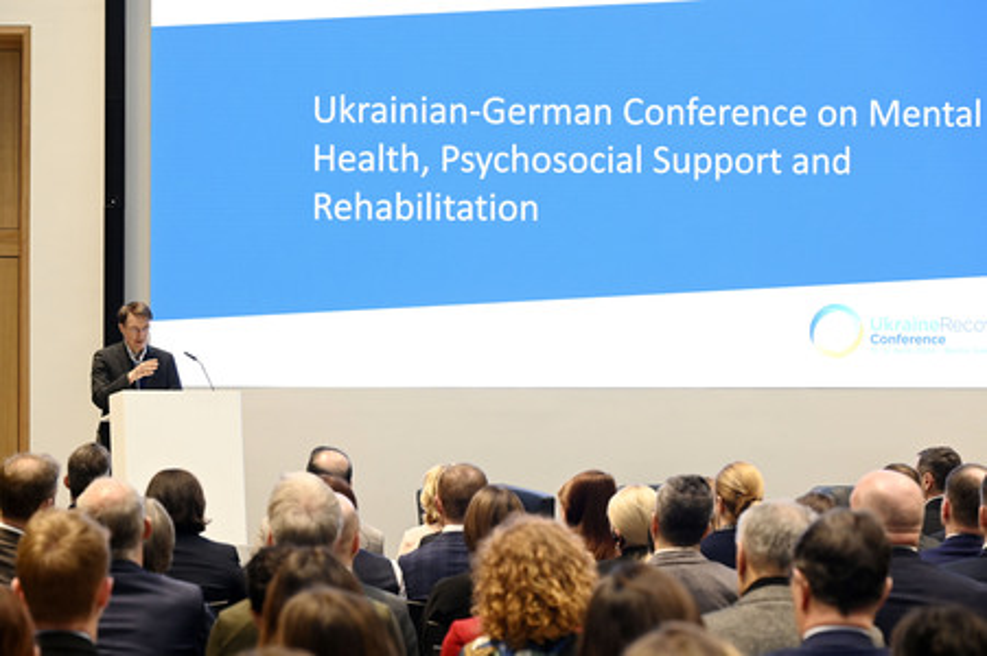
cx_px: 494
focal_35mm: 87
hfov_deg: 23.4
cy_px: 328
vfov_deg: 15.7
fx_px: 2383
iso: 1600
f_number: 5
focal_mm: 87
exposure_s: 1/125
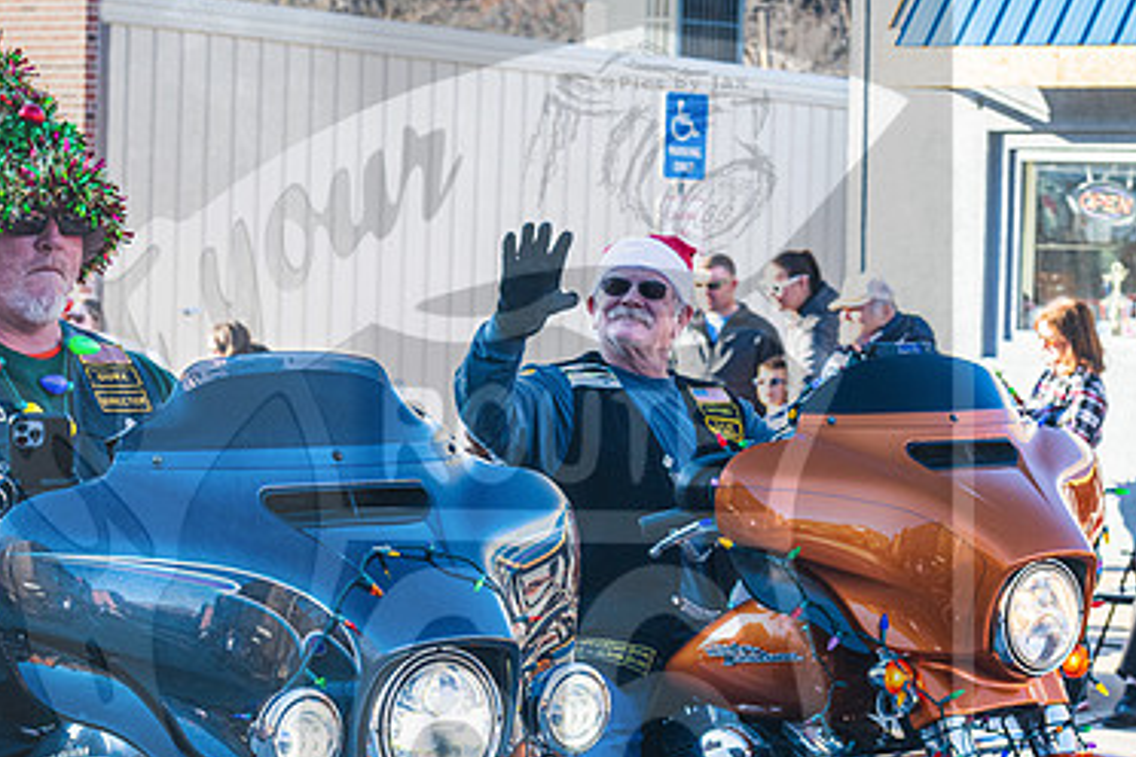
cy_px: 324
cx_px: 654
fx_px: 3786
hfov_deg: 17.1
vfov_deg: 11.4
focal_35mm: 120
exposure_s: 1/400
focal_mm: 60
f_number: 8
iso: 220
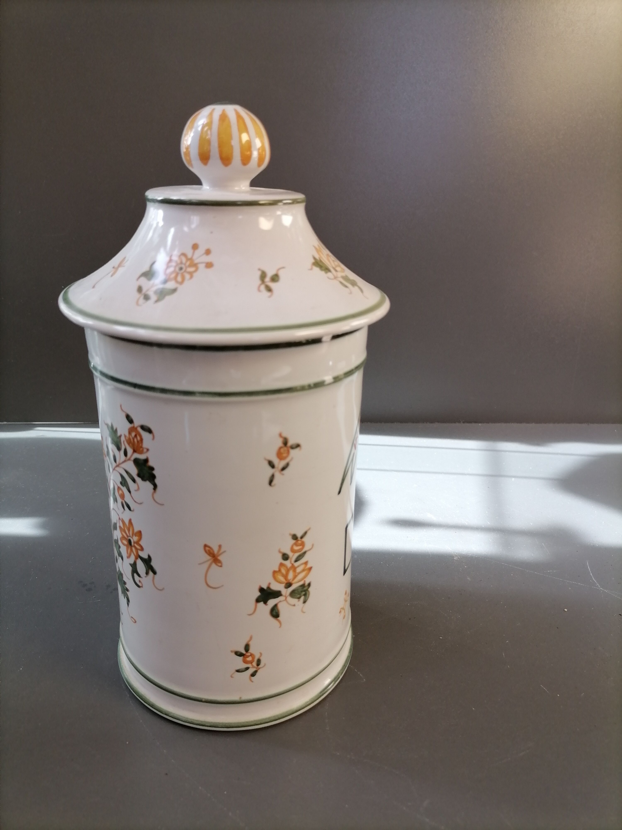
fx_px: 623
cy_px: 415
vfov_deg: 67.3
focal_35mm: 26
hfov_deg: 53.1
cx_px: 311
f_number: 1.8
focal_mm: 5.4
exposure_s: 1/120
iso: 80
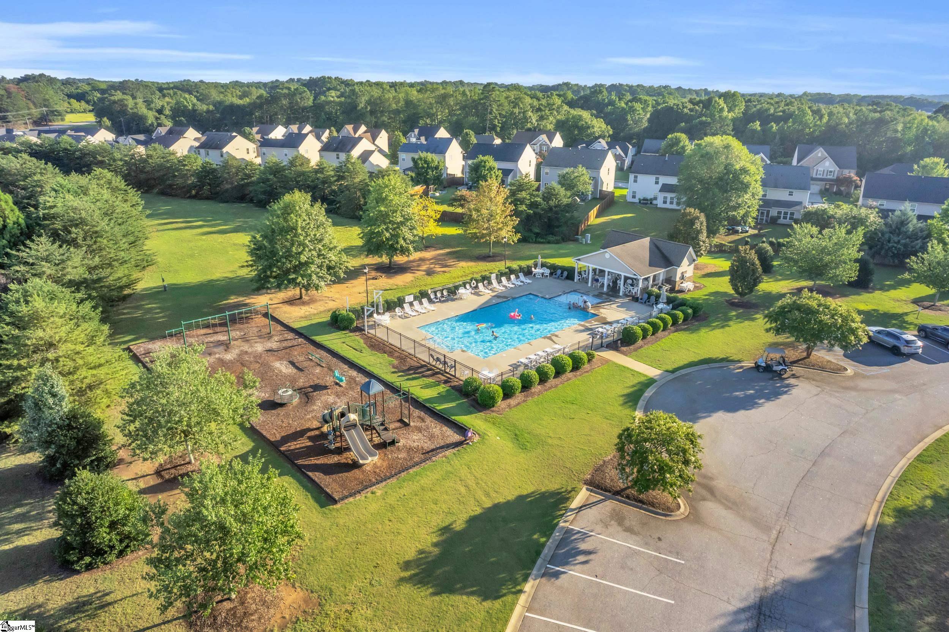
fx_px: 580
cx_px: 474
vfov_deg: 57.2
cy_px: 316
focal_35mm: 22
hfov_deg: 78.6
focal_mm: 8.38
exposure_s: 1/160
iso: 100
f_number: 2.8
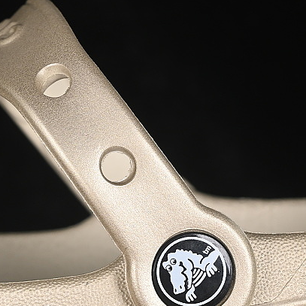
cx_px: 84
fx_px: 1690
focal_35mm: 169
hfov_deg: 10.3
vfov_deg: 10.3
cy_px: 189
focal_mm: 50
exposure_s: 1/80
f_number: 7.1
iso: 160
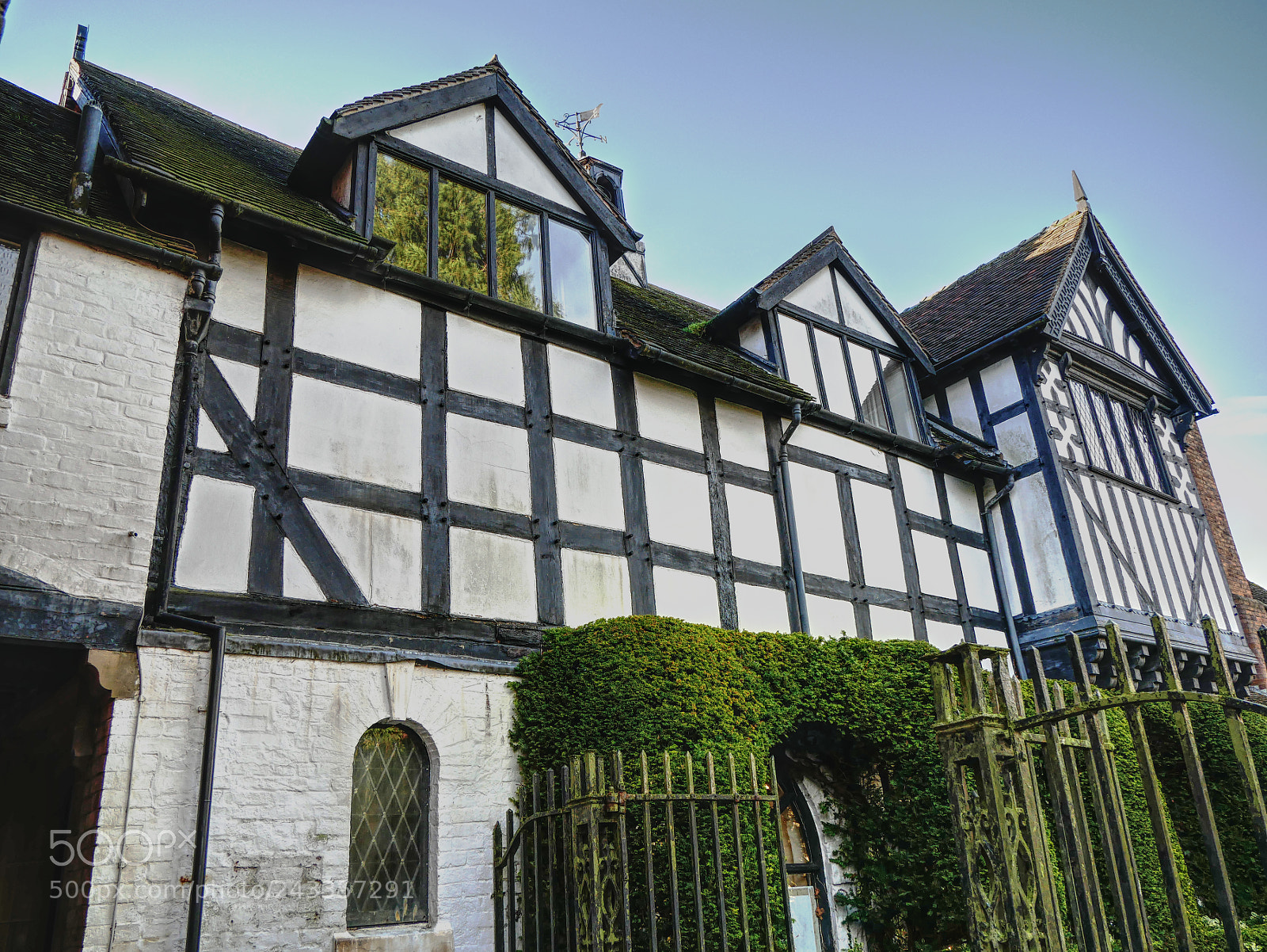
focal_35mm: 26
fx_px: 952
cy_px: 476
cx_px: 634
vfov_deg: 53.1
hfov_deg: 67.3
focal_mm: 13
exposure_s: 1/200
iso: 200
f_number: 4.5
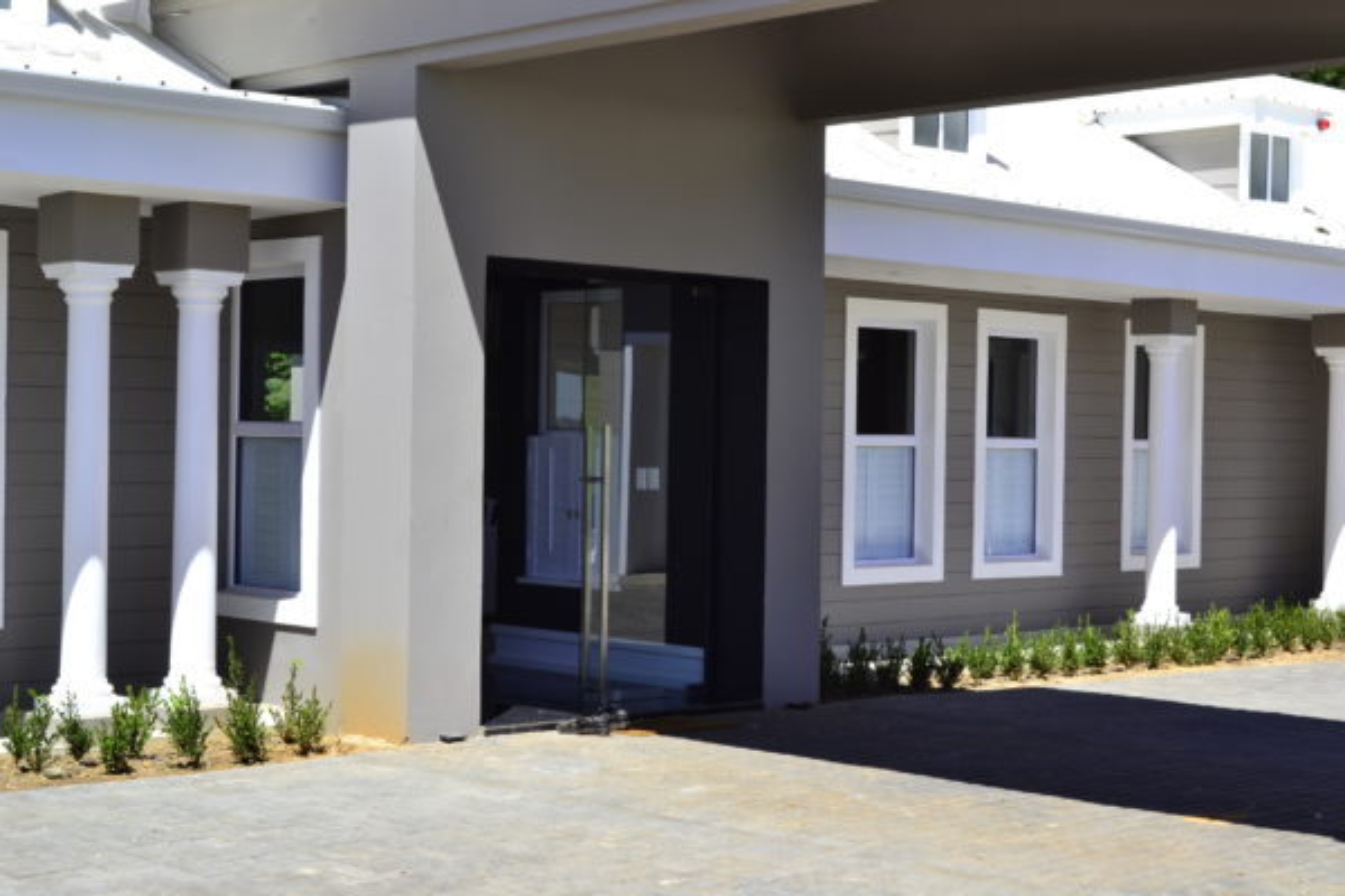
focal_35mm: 60
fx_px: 2241
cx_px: 672
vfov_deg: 22.6
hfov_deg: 33.4
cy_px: 448
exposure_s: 1/250
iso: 200
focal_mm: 40
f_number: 8
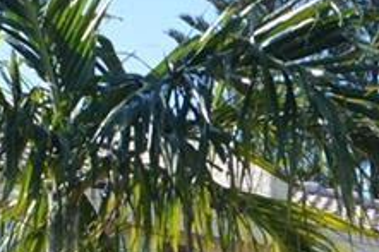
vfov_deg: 6.1
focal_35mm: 217
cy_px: 597
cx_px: -3
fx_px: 2283
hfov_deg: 9.4
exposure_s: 1/200
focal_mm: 20
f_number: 7.1
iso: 100
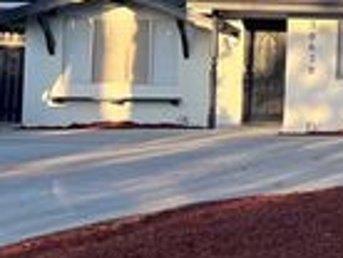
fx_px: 933
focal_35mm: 94
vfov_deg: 15.6
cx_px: 522
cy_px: 24
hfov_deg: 18.4
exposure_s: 1/1645
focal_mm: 5.7
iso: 50
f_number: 1.5
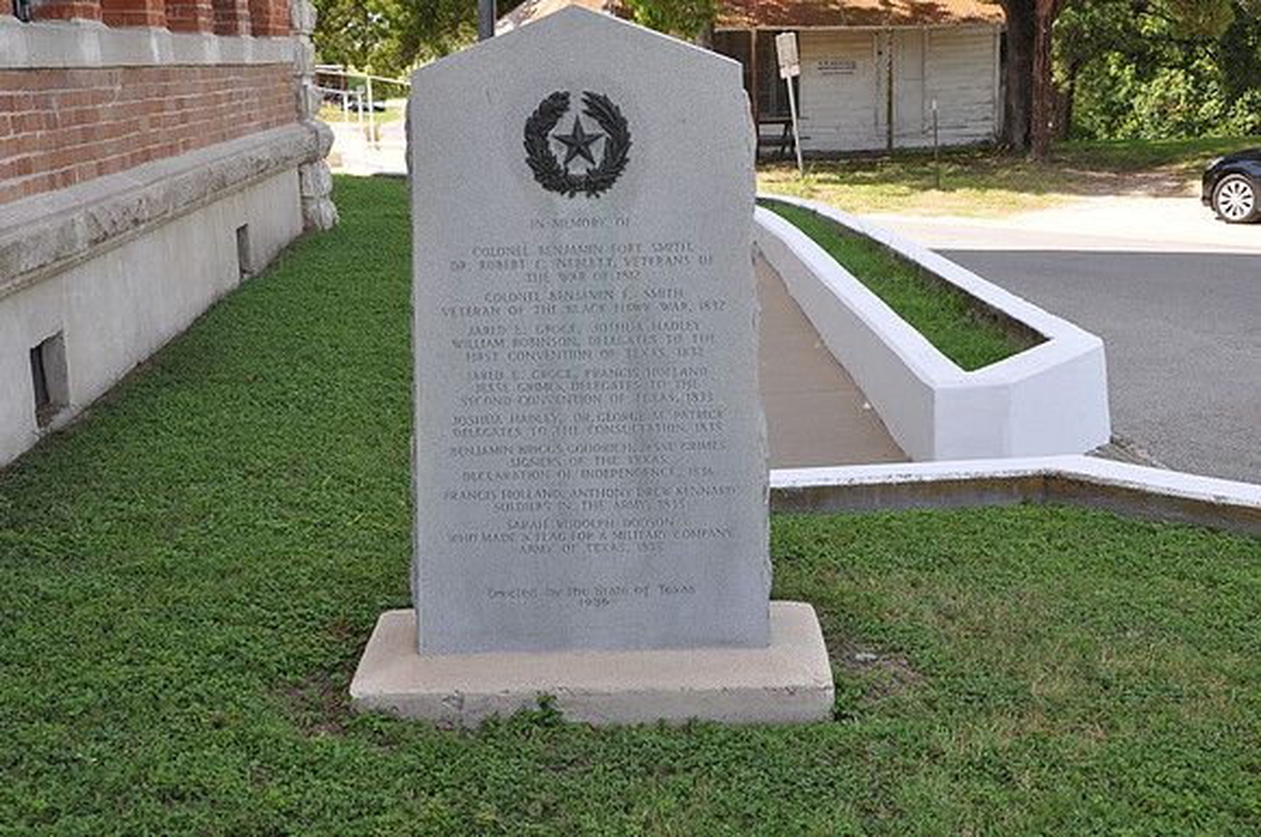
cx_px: 630
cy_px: 418
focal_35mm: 52
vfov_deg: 25.7
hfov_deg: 37.9
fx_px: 1836
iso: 200
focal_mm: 35
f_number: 9
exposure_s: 1/80
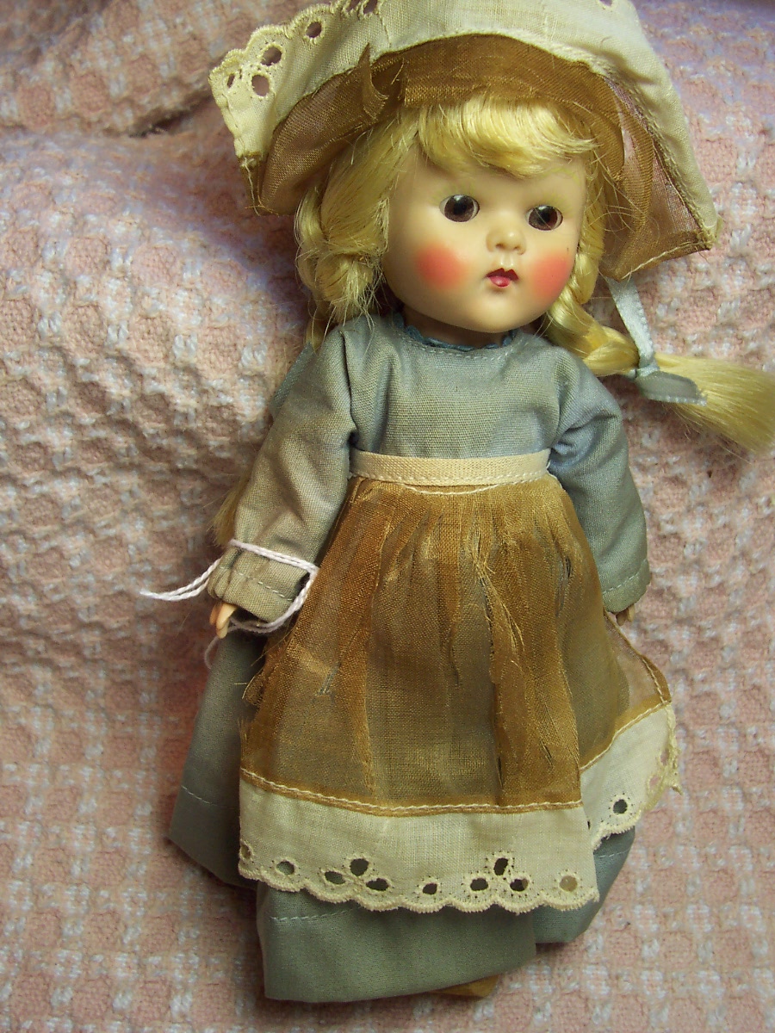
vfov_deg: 50.1
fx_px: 1104
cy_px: 516
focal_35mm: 37
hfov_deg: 38.7
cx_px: 388
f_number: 2.8
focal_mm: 5.6
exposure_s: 1/60
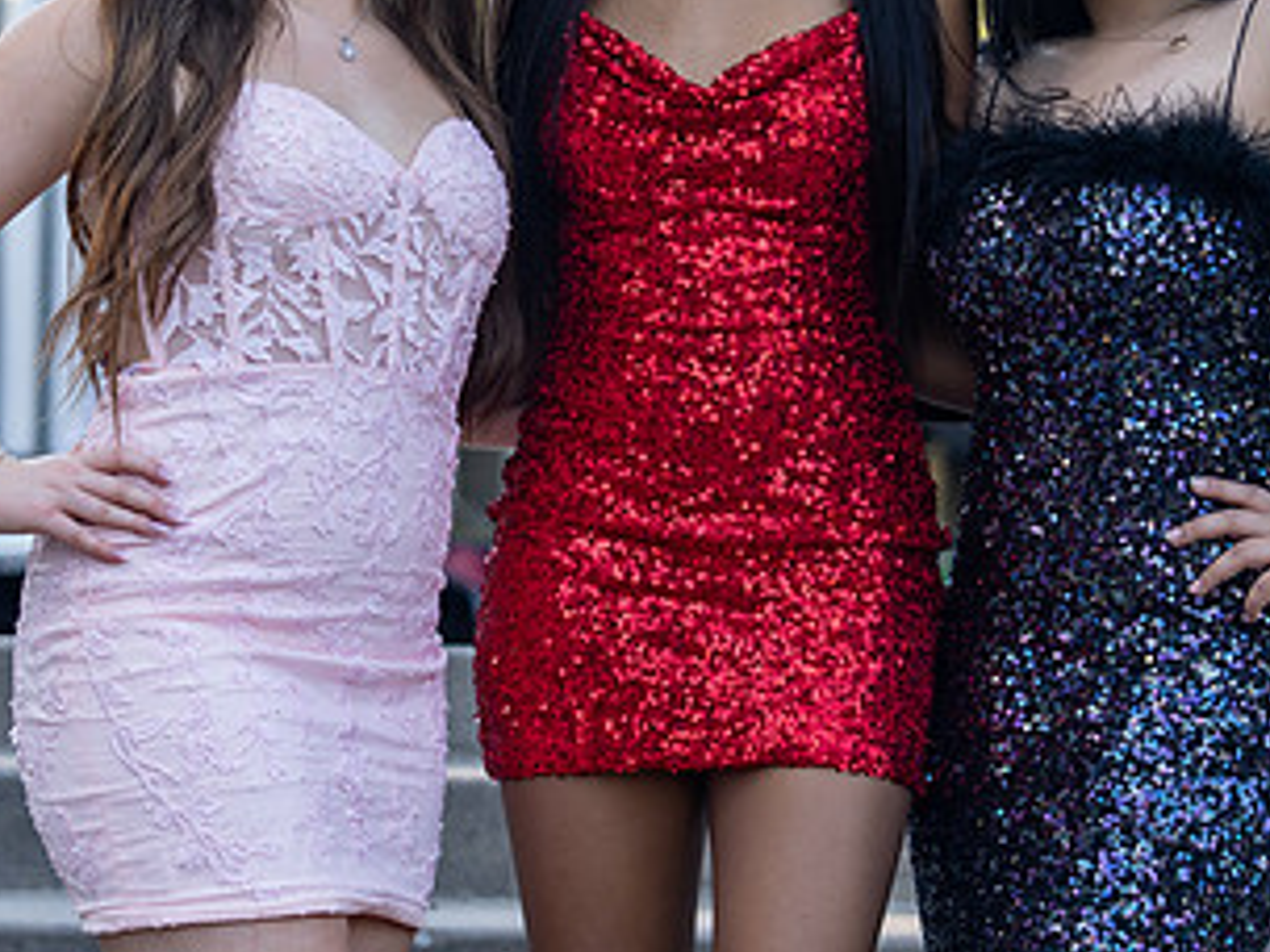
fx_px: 5650
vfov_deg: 9.6
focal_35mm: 154
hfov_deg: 12.8
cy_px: 237
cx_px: 585
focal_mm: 70
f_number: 3.5
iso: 250
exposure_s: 1/320
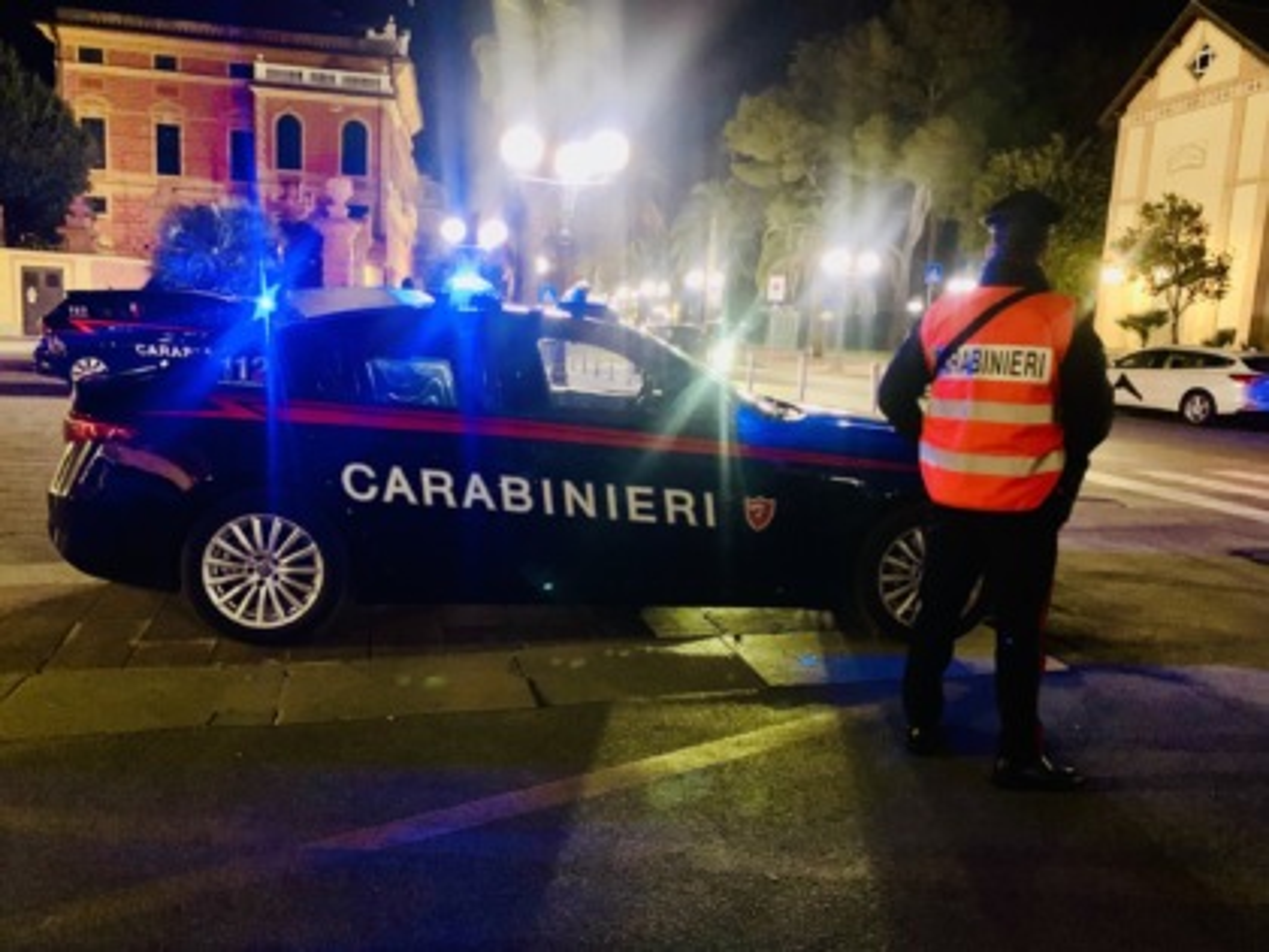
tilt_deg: -10.5
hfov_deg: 67.3
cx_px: 634
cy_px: 476
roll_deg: -2.4
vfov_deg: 53.1
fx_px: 953
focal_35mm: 26
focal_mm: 4.25
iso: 800
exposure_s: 1/17
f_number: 1.8
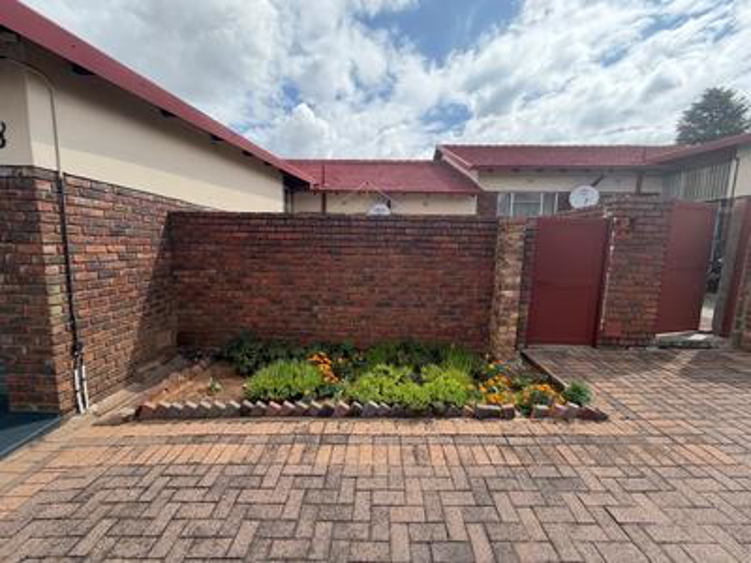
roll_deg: -0.6
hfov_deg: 102.1
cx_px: 376
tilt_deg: -7.3
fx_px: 304
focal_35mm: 14
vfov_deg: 85.7
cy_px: 282
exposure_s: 1/841
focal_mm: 2.22
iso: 32
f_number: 2.2
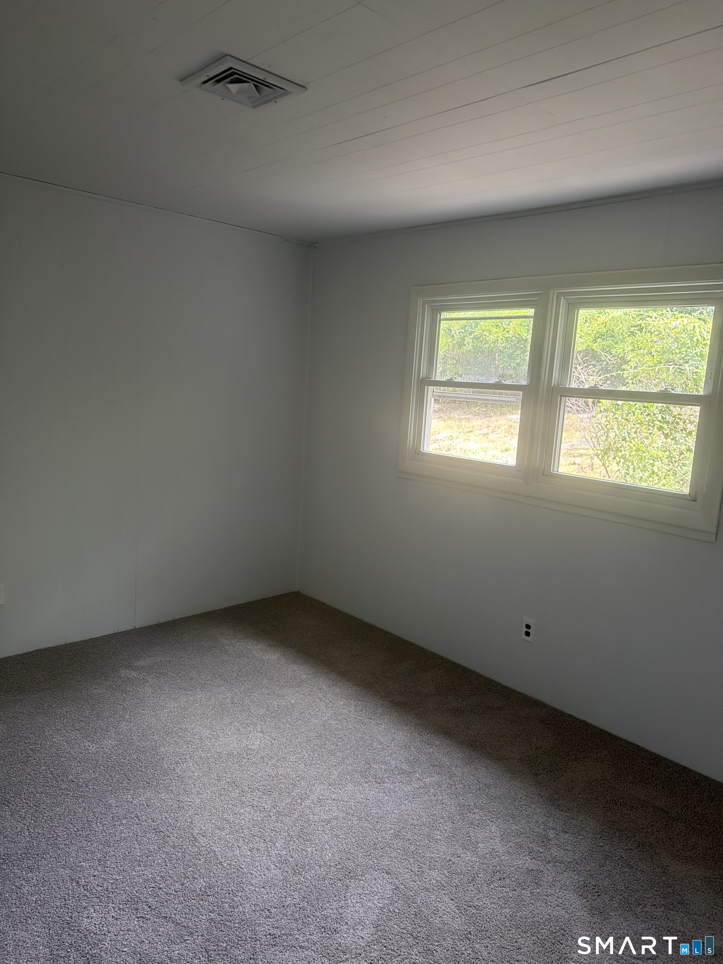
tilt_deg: -5.5
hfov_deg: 56.8
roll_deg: -3.1
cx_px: 362
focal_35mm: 24
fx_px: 668
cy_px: 482
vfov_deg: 71.6
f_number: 1.78
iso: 200
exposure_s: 1/121
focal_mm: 6.76
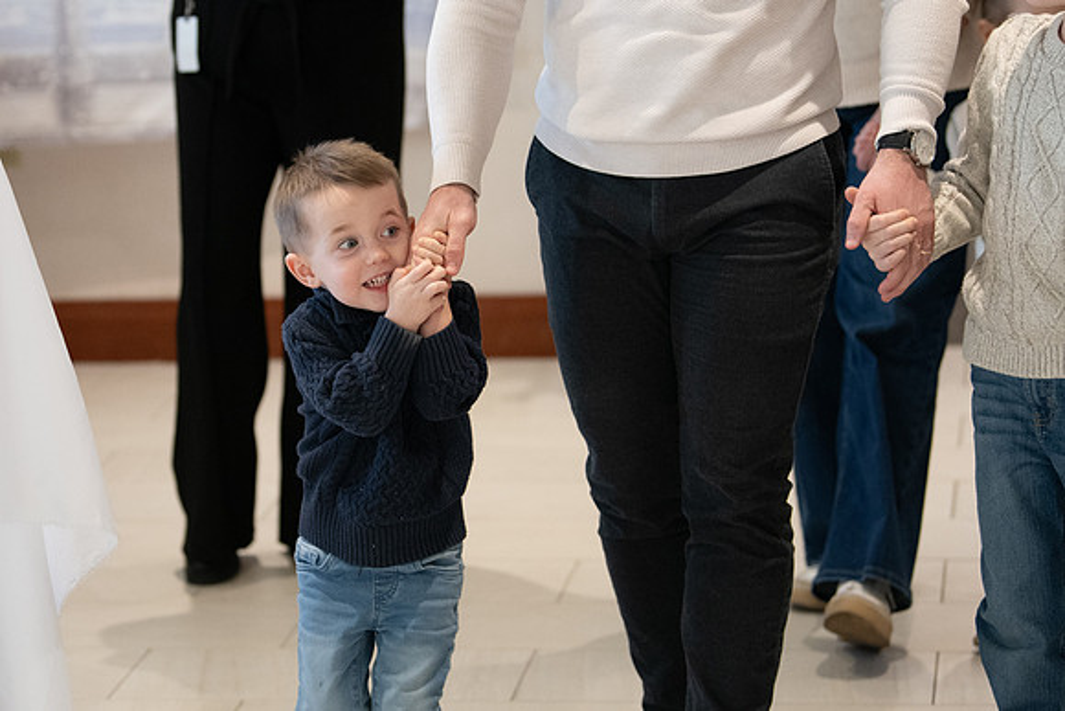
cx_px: 305
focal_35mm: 137
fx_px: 4042
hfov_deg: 15.0
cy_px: 314
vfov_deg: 10.0
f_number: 2.8
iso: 2000
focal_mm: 86
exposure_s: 1/500
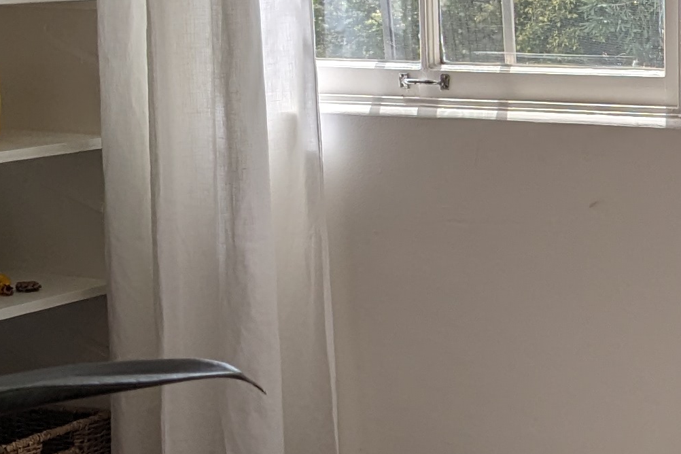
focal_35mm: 113
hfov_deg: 17.1
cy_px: 198
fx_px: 2137
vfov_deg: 12.1
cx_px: 872
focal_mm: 4.38
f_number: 1.73
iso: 51
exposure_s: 1/1376
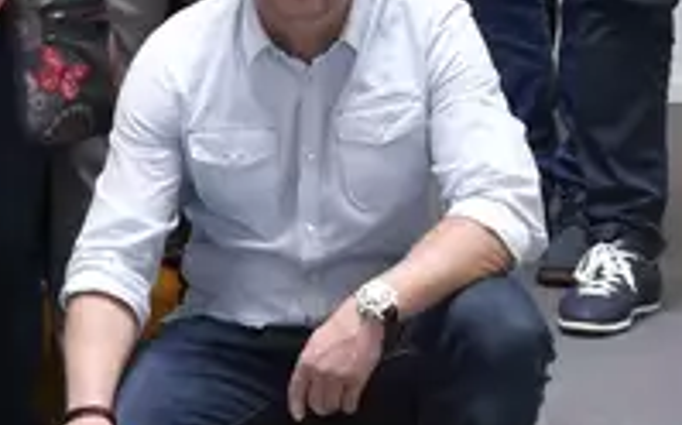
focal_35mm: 210
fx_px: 3900
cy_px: -278
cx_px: -843
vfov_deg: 6.1
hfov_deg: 9.2
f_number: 4
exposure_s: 1/60
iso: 400
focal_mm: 24
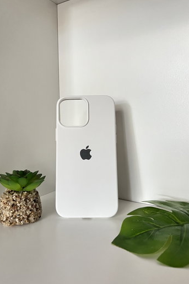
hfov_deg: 46.3
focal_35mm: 28
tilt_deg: -5.0
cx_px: 87
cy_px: 141
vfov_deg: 65.5
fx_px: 221
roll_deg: +2.6
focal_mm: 5.7
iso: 400
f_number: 1.5
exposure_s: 1/60
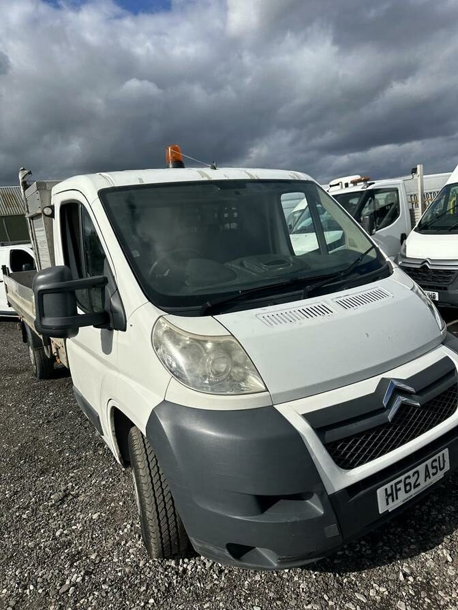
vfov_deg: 71.6
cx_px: 229
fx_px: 423
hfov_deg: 56.8
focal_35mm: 24
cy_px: 305
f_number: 1.78
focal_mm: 6.86
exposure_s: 1/8929
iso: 80
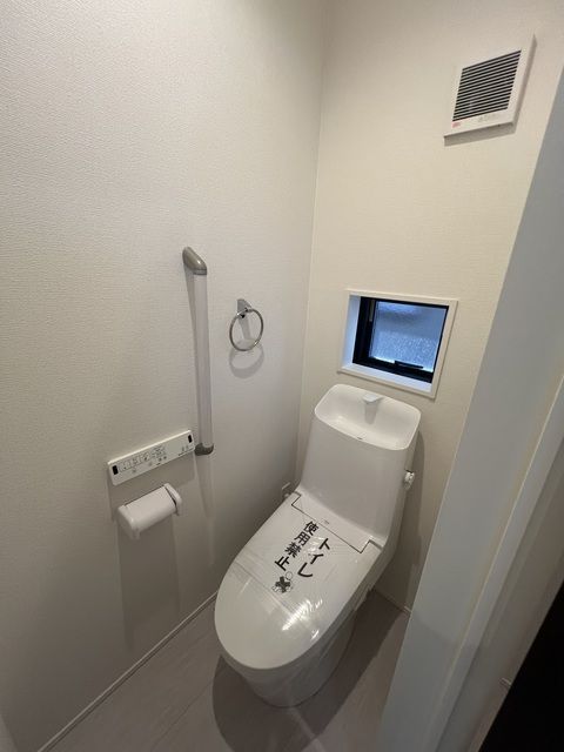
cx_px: 282
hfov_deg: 89.9
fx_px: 282
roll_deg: -2.3
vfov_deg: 106.2
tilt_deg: -18.0
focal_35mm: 13
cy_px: 376
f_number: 1.8
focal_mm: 1.57
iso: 160
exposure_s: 1/100
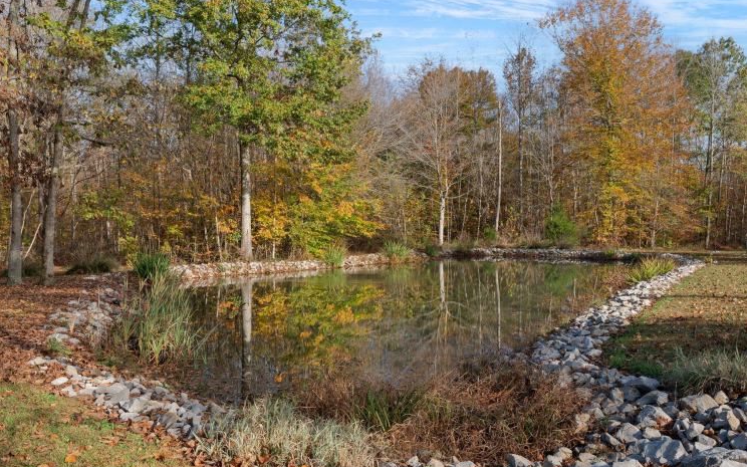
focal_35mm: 37
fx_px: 753
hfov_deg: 52.7
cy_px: 247
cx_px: 375
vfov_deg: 34.4
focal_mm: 24
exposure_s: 1/80
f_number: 8
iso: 100
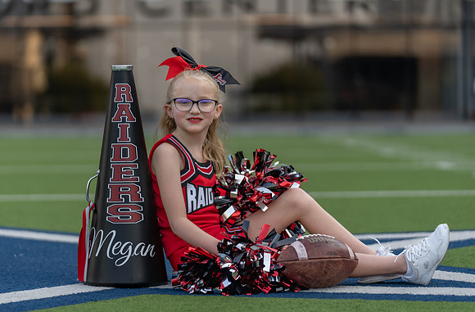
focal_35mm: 139
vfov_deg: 9.8
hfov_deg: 14.8
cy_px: 147
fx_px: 1823
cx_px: 205
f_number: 2.8
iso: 100
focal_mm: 120
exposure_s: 1/320
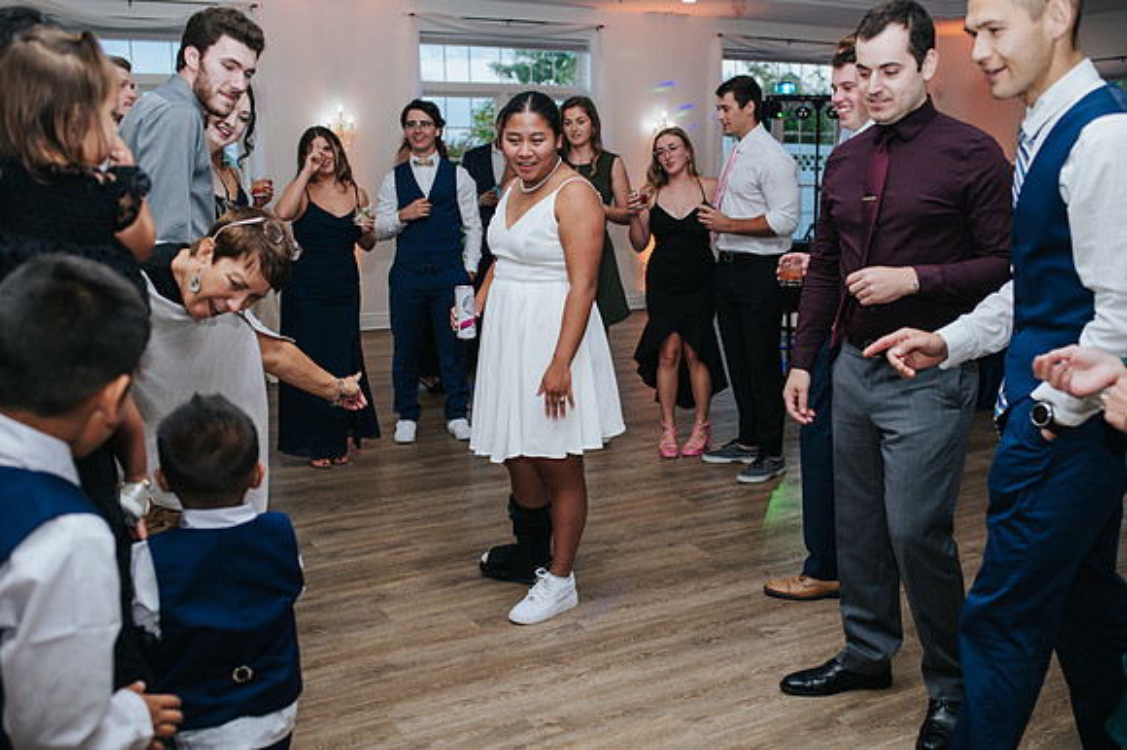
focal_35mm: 35
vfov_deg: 37.8
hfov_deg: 54.5
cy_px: 375
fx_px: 1095
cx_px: 564
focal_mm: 35
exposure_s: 1/200
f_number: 3.2
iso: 800
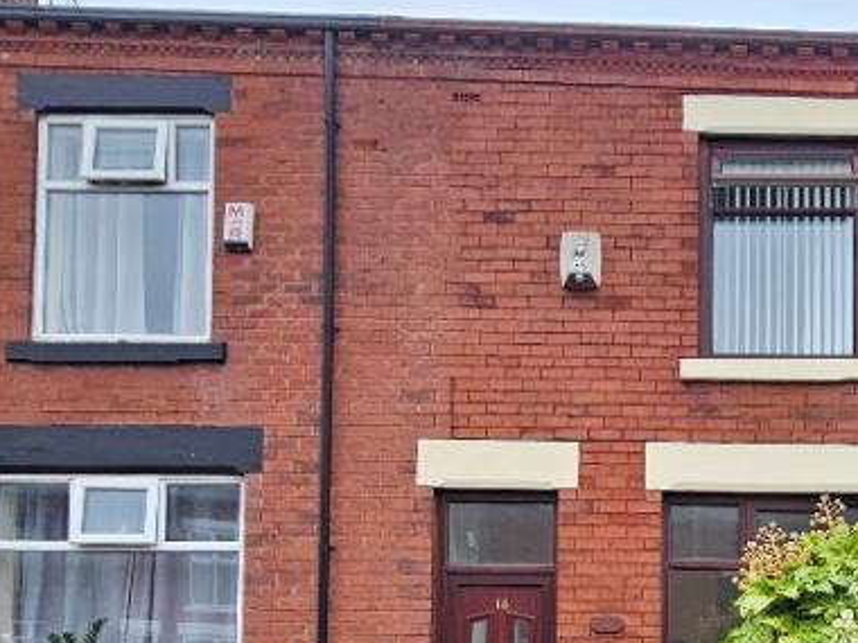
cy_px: 634
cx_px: 682
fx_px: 868
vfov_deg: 36.8
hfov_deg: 49.6
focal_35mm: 35
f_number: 2.2
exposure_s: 1/359
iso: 320
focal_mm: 2.2
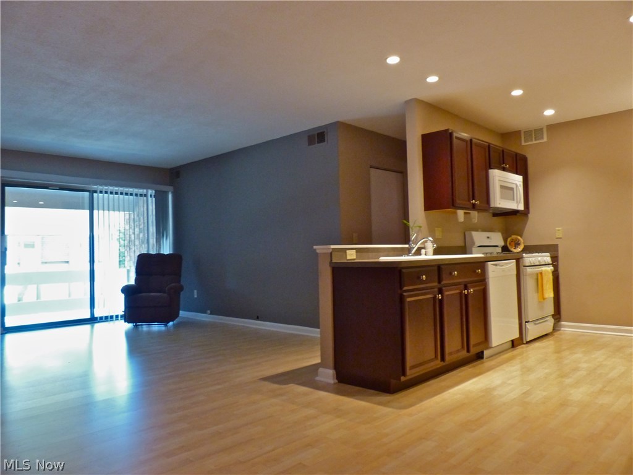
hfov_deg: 69.4
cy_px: 238
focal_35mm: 25
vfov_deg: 54.9
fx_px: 457
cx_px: 316
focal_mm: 4.5
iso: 400
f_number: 3.5
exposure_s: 1/15
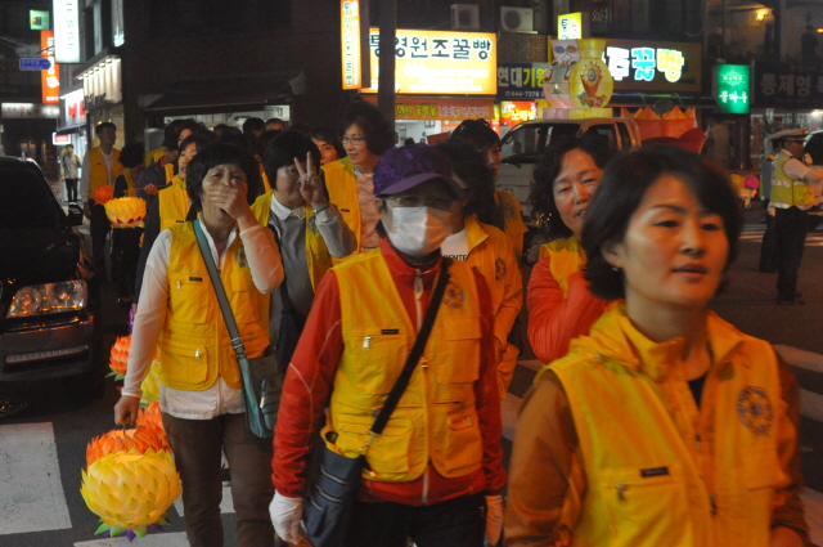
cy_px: 274
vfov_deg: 25.7
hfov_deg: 37.9
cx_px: 412
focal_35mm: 52
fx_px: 1199
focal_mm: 35
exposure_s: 1/60
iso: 3200
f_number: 8
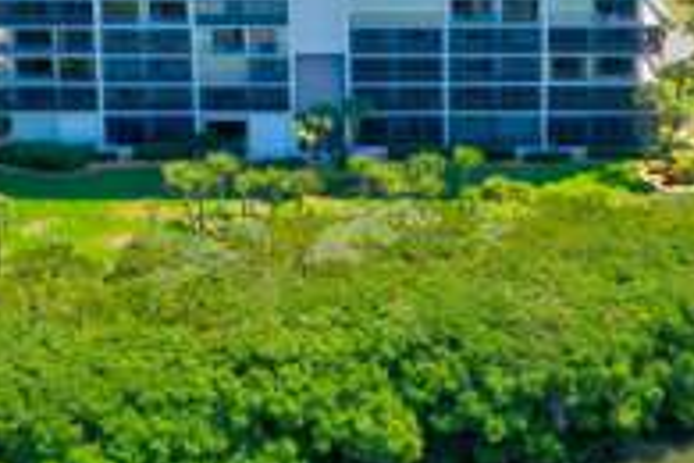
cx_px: 331
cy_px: -36
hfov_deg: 29.2
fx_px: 1330
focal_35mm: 69
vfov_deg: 19.0
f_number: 8
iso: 100
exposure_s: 1/200
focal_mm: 10.3
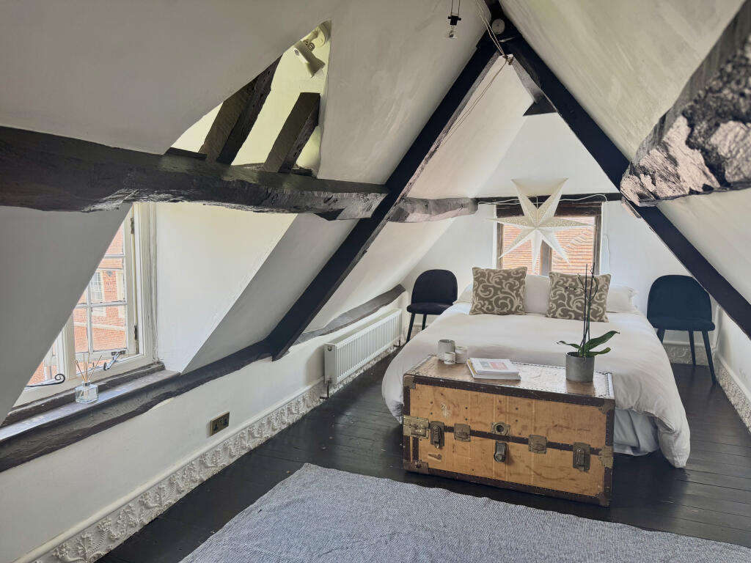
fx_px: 521
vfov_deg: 56.8
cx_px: 376
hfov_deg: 71.6
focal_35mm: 24
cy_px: 282
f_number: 1.78
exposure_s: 1/121
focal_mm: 6.76
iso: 64
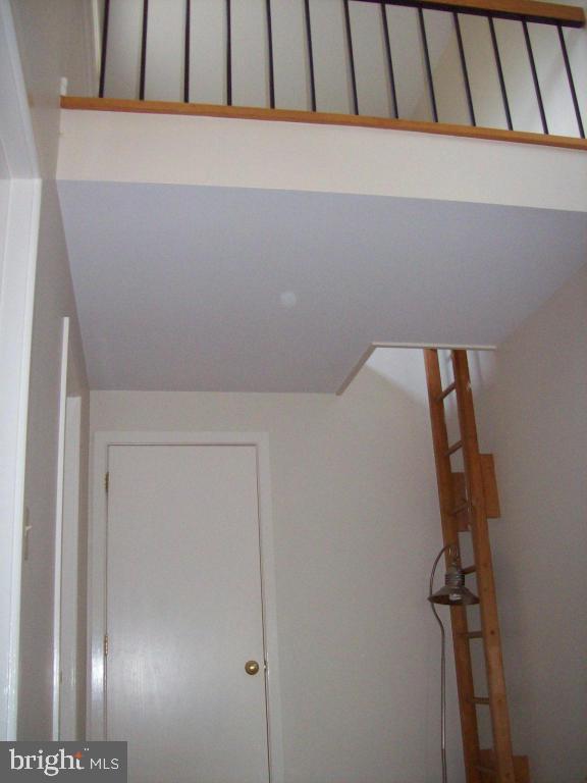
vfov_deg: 51.4
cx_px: 294
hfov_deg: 39.7
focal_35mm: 36
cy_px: 392
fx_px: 814
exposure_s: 1/64
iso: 140
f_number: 2.7
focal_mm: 6
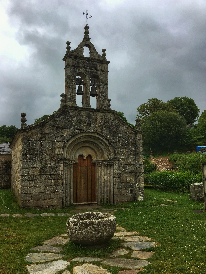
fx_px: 230
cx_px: 103
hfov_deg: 48.2
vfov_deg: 61.7
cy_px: 137
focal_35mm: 29
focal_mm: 4.15
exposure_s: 1/1221
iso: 25
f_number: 2.2
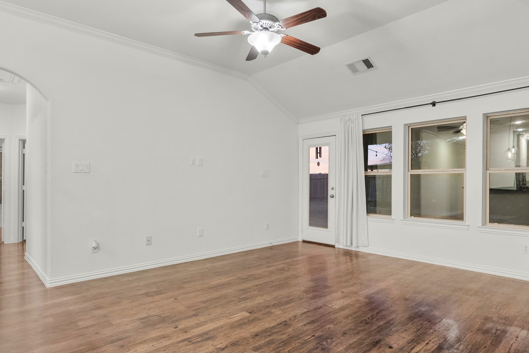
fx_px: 323
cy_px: 182
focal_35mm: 22
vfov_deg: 57.2
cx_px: 281
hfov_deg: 78.5
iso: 2000
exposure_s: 1/2
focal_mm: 16
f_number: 8
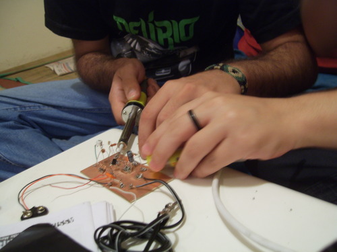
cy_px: 126
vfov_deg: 37.7
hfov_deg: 49.0
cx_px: 168
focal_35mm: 38
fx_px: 370
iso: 100
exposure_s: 1/4
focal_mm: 7.8
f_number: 2.8
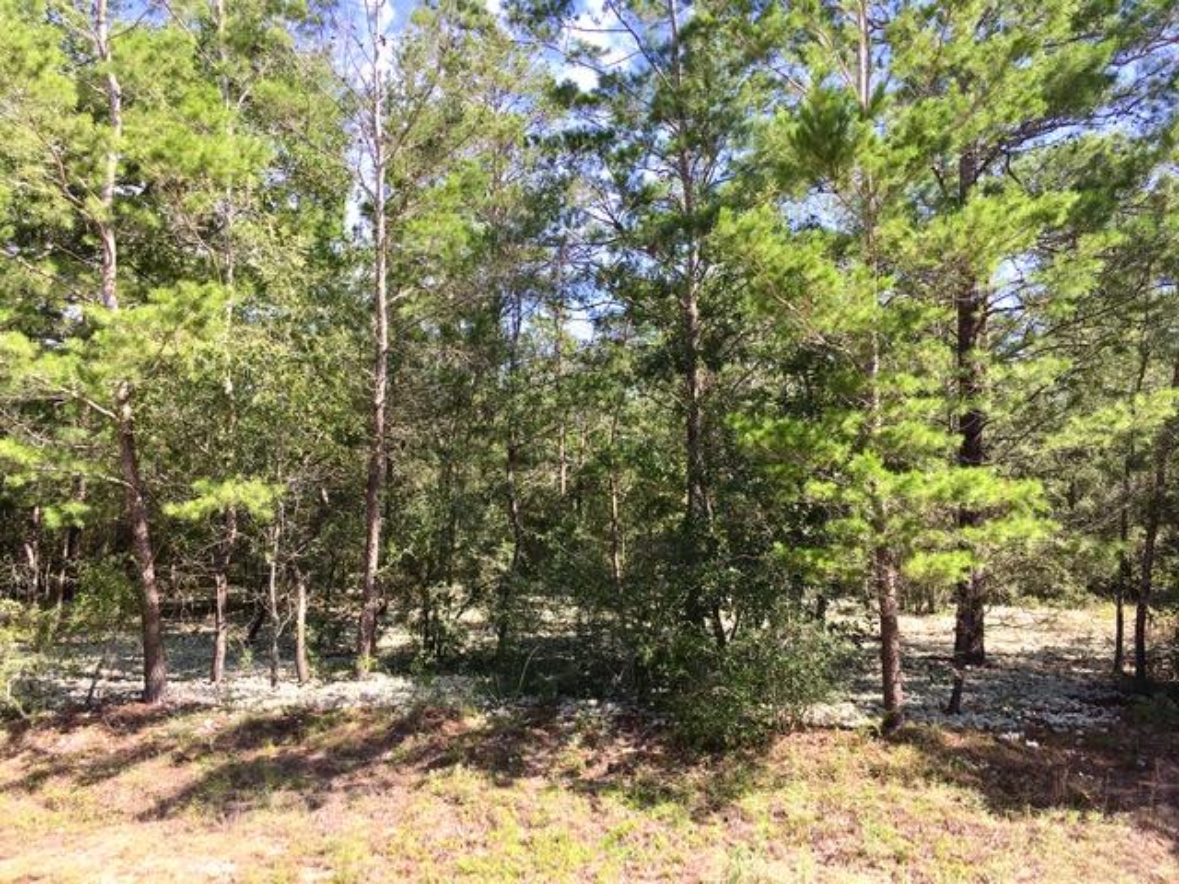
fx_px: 988
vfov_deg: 48.2
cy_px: 442
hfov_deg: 61.7
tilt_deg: +2.2
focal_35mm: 29
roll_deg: +0.1
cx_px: 590
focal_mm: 4.15
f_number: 2.2
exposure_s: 1/503
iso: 25
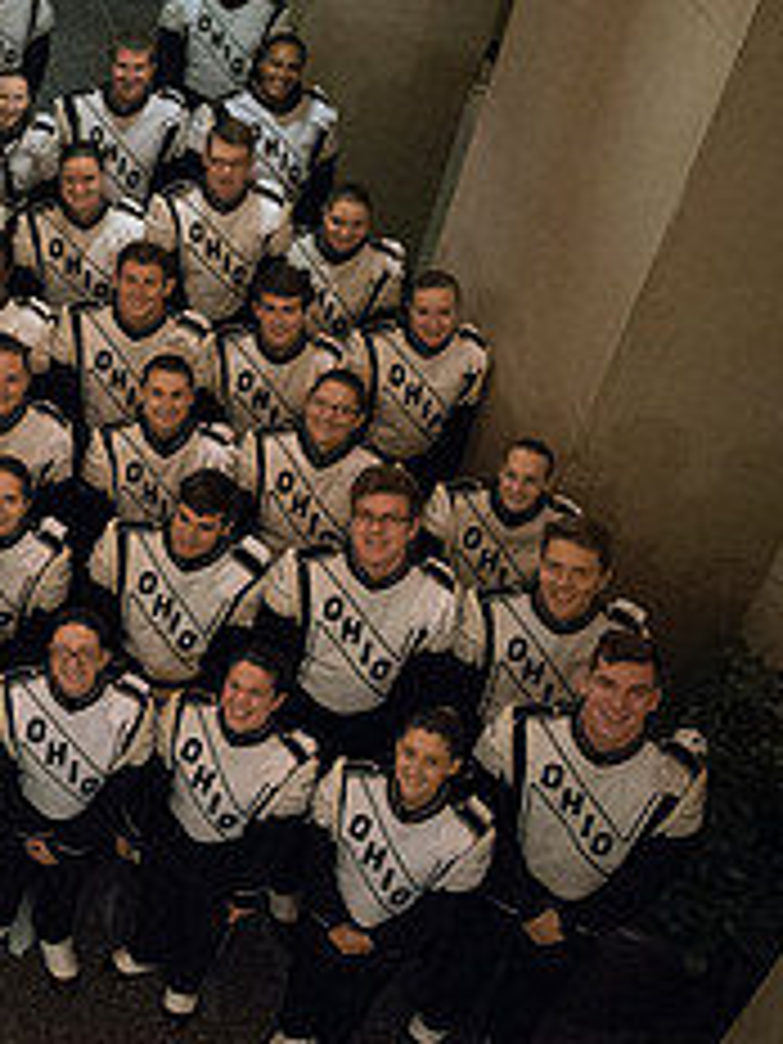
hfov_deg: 19.8
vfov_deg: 29.7
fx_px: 1960
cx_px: -360
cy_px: 403
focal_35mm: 65
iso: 10000
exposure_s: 1/320
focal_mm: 27
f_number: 2.8
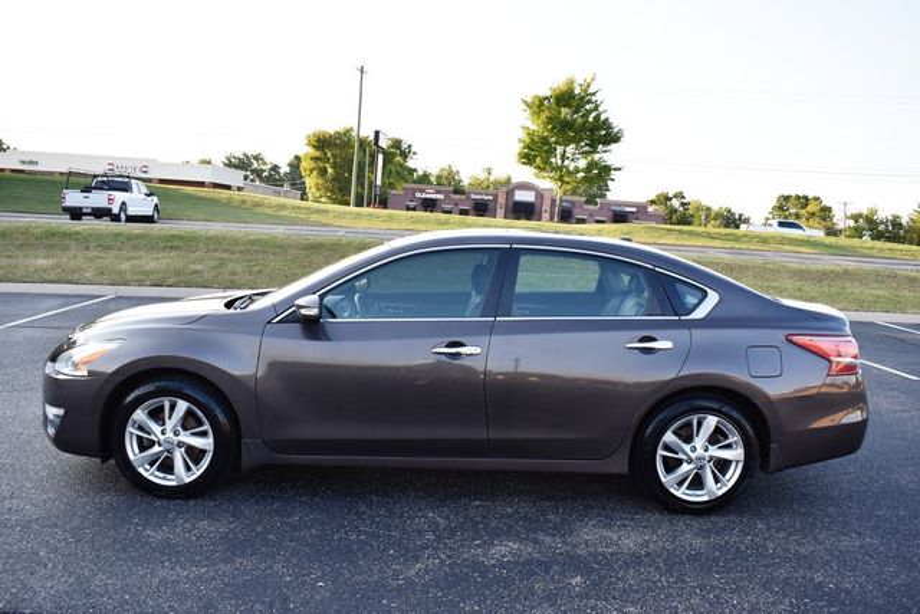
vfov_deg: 43.6
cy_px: 307
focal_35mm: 30
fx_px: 767
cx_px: 460
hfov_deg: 61.9
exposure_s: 1/250
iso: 280
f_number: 5.6
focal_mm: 20
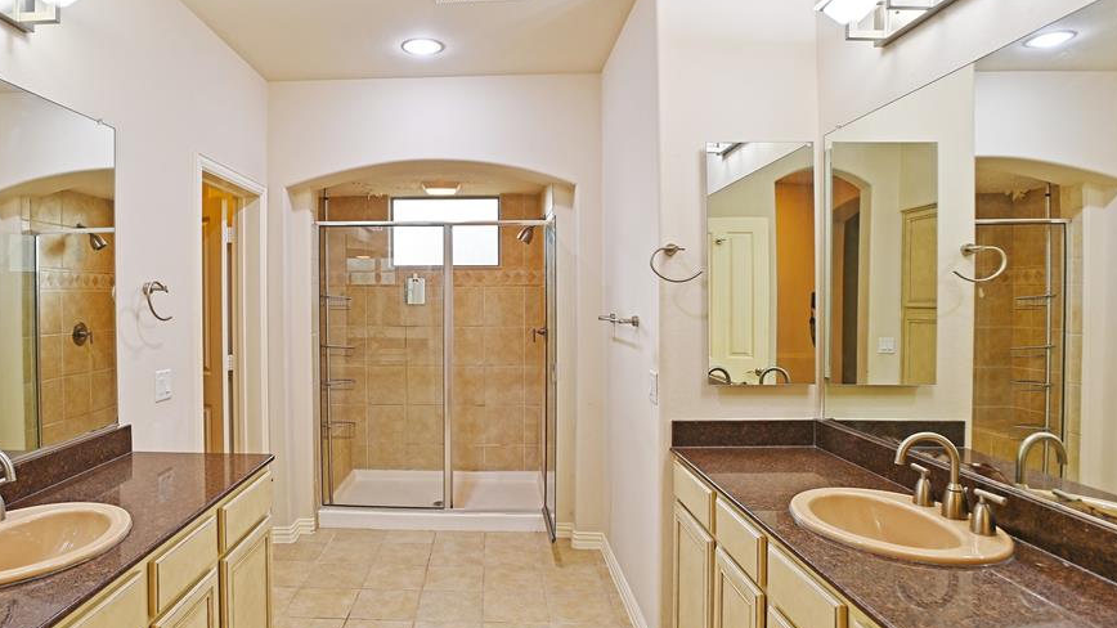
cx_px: 465
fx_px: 622
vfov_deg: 53.6
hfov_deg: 83.1
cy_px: 302
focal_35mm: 21
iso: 400
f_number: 8
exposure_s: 1/20
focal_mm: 17
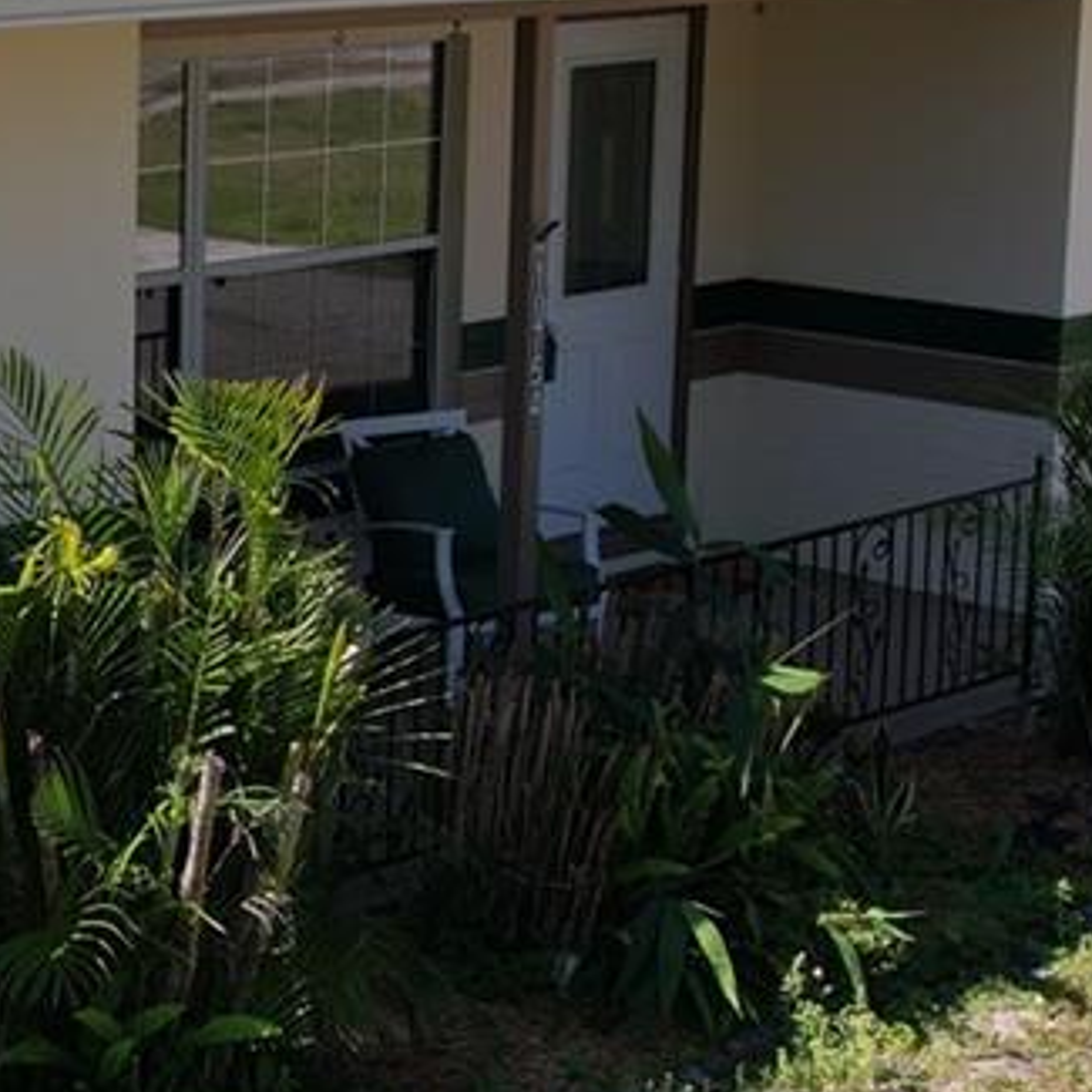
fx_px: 3284
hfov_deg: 17.7
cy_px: 450
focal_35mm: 92
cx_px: -312
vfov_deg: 18.9
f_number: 2.8
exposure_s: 1/400
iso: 100
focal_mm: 8.38
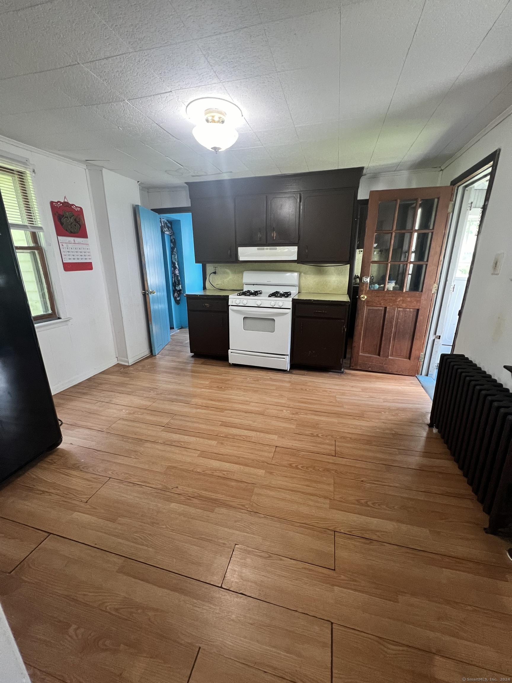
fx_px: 256
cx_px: 256
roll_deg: +0.8
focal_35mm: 13
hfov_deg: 89.9
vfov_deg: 106.2
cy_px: 342
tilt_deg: -17.3
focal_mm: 1.57
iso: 250
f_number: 1.8
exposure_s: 1/60
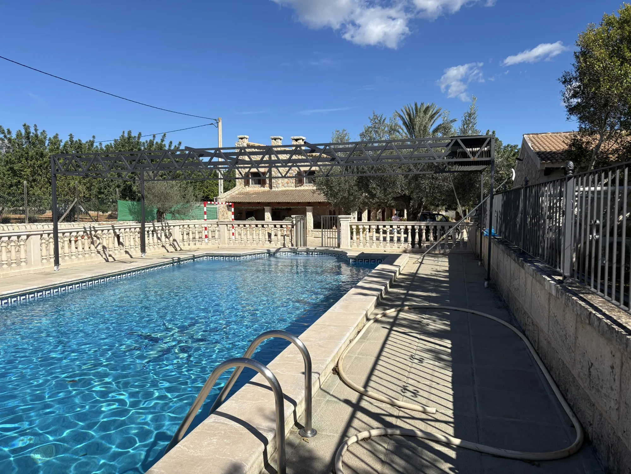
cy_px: 237
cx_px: 316
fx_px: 474
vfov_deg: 53.1
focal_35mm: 26
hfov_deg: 67.3
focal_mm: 5.96
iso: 50
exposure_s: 1/4950
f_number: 1.6
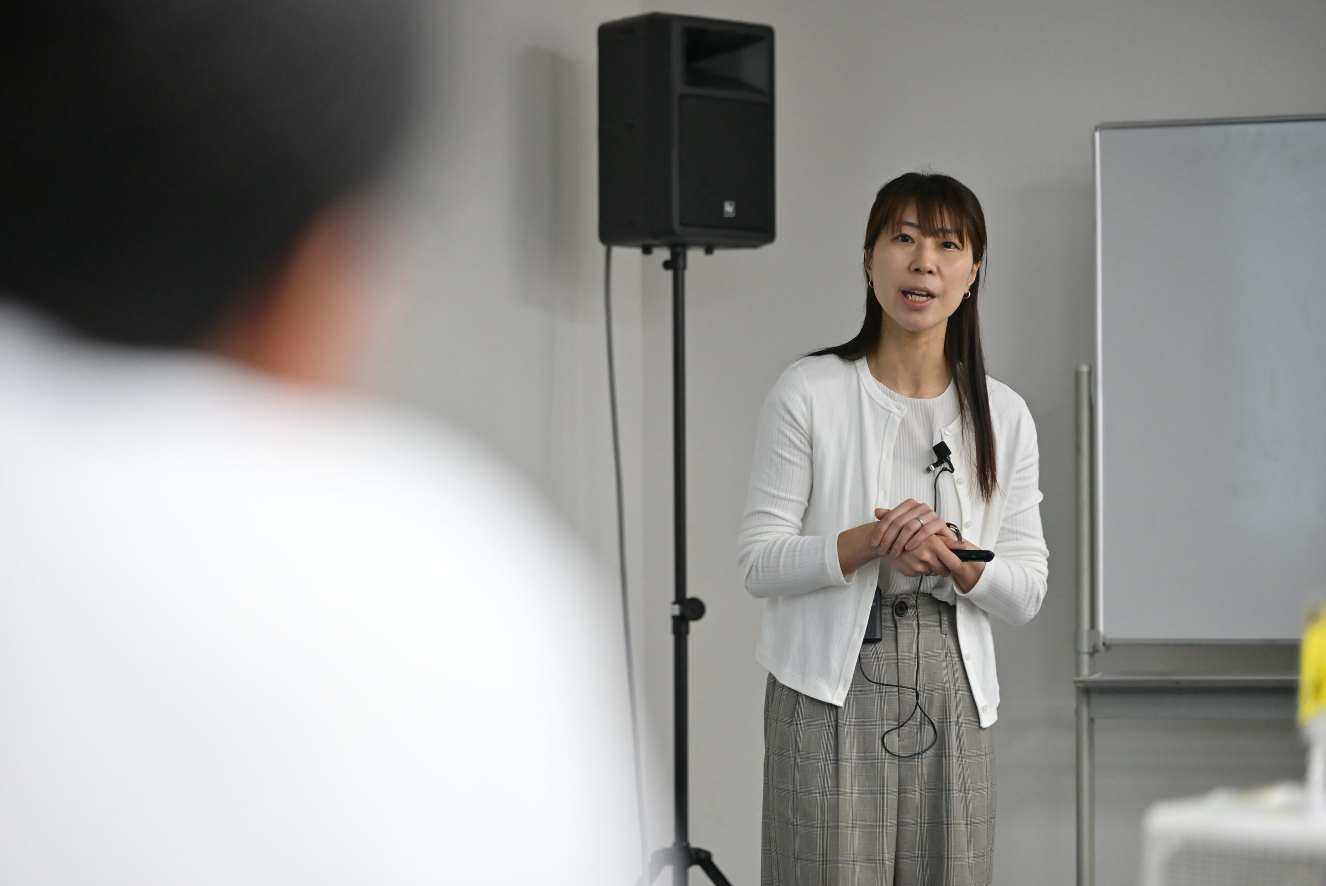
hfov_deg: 15.4
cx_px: 663
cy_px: 443
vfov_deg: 10.3
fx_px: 4901
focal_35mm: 133
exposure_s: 1/400
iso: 3200
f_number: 3.2
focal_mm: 133
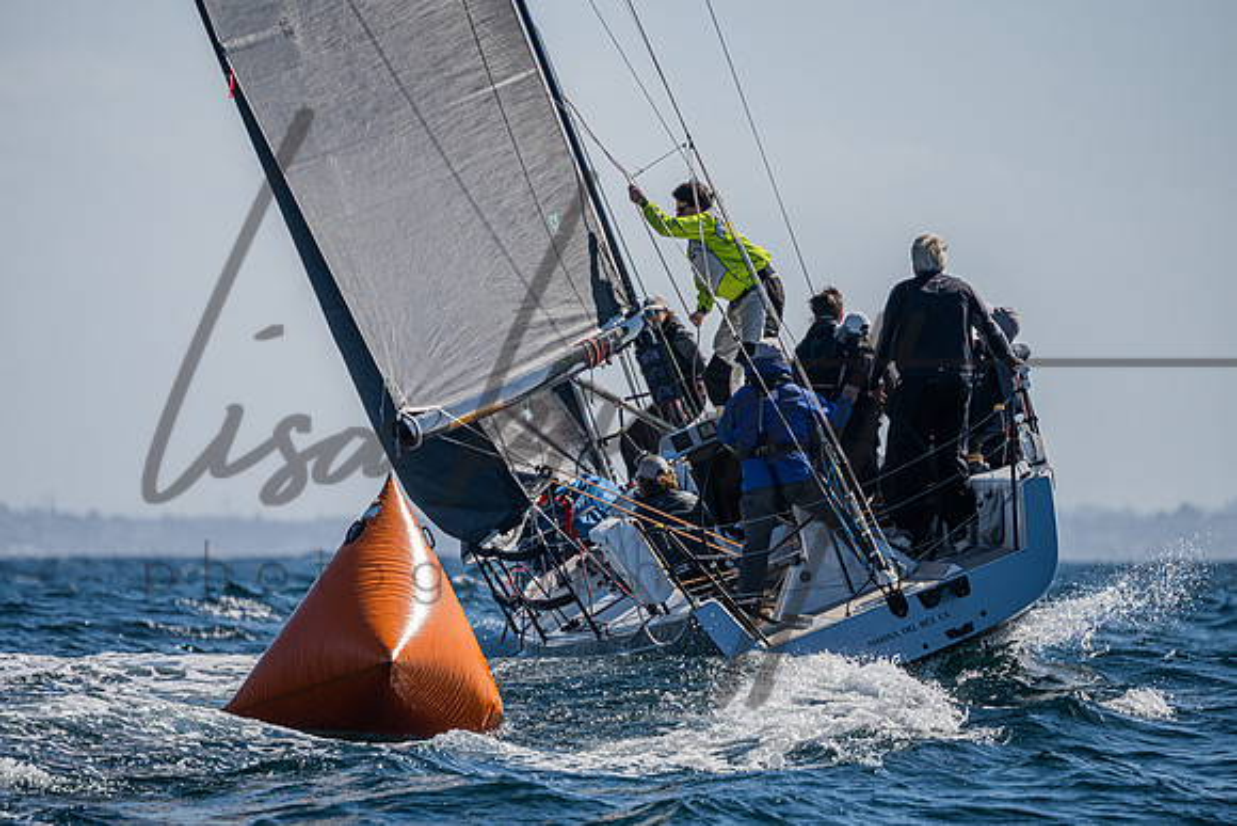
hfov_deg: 4.5
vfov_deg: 3.0
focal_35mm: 458
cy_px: 469
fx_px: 15756
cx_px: 597
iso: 400
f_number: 5.6
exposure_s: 1/4000
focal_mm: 380
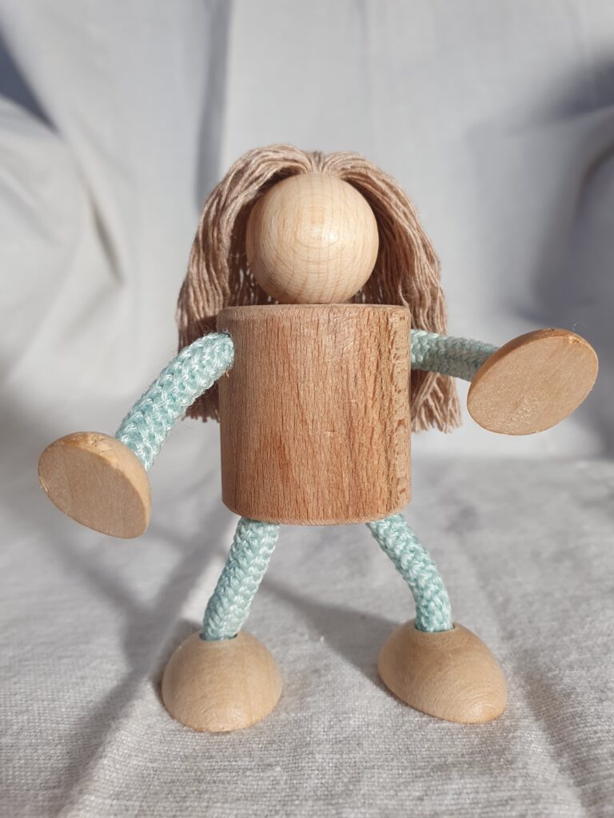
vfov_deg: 67.3
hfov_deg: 53.1
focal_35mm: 26
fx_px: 615
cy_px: 409
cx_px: 307
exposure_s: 1/100
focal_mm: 4.32
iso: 80
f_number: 2.4
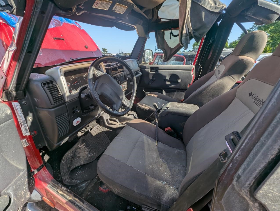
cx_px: 140
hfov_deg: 106.1
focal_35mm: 13
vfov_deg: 90.1
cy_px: 106
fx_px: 105
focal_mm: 1.95
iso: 43
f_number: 2.2
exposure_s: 1/672
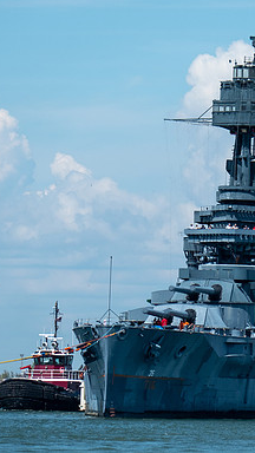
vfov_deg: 4.5
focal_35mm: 482
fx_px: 5794
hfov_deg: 2.5
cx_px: 230
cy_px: 226
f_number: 6.4
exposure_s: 1/1500
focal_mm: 200
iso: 200
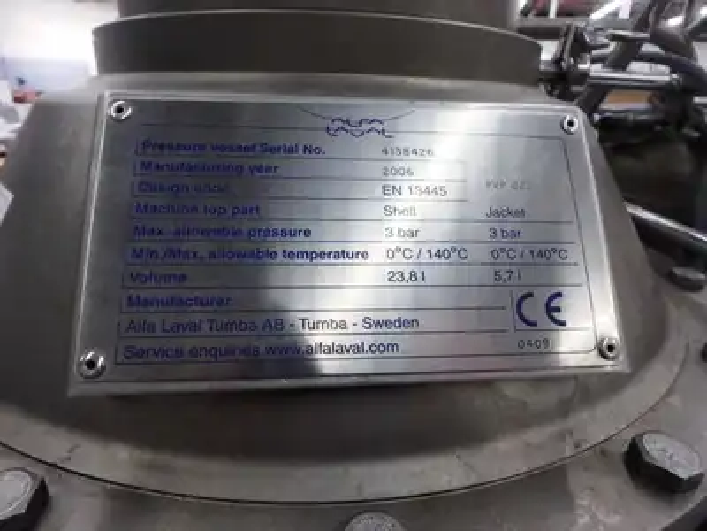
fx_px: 429
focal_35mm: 21
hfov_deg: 79.0
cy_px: 266
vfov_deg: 63.4
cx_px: 354
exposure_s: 1/30
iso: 500
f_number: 3.5
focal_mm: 3.7
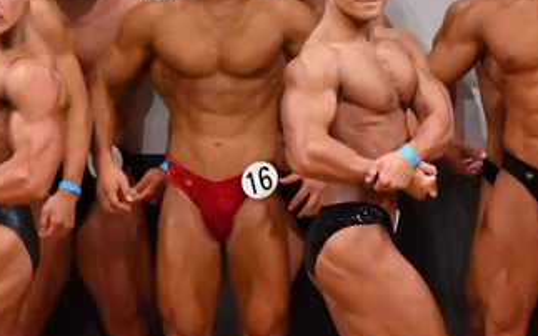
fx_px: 9151
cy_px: 258
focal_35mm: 624
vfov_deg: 2.1
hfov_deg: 3.4
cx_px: 569
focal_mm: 170
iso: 9000
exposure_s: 1/400
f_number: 5.6
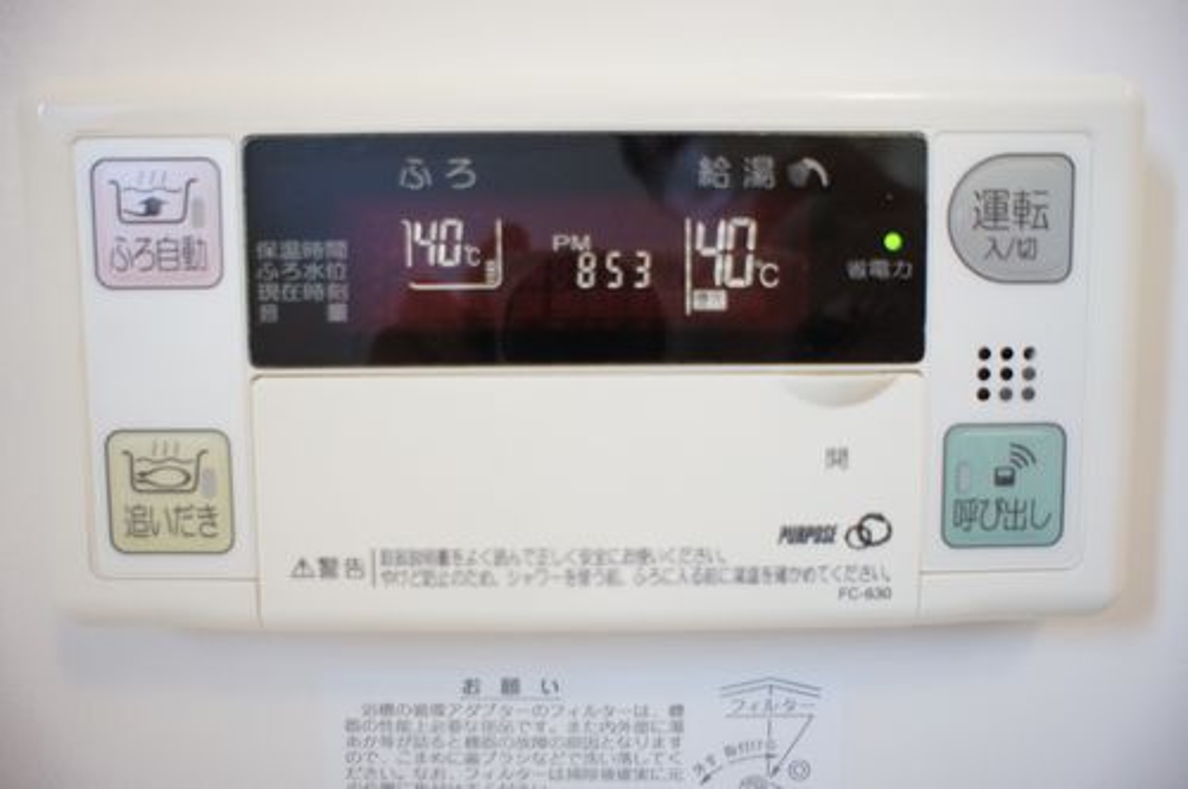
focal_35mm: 24
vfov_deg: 53.0
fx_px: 791
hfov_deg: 73.8
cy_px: 394
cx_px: 594
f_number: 2.8
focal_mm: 16
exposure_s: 1/250
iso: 2500
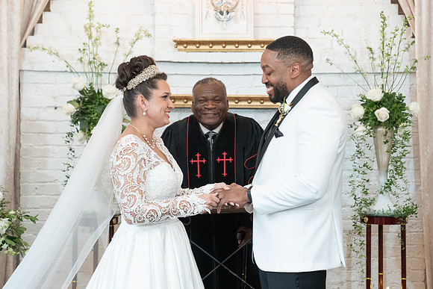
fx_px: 1003
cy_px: 137
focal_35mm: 83
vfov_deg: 16.4
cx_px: 250
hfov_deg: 24.3
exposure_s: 1/100
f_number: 4
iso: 2000
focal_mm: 70
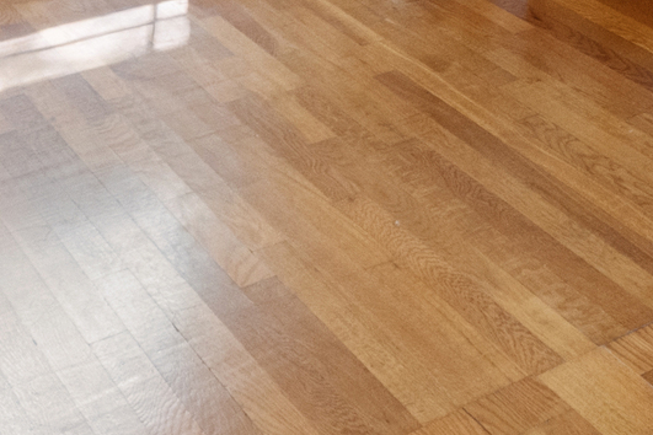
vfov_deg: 13.5
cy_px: -528
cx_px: 753
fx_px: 1469
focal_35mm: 81
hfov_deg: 23.2
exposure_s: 1/1.25
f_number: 8
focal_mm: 14
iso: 800
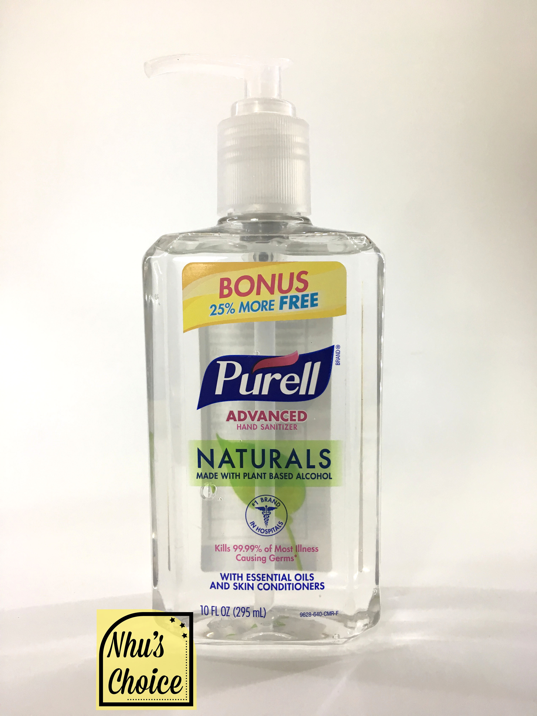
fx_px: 600
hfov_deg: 48.2
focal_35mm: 29
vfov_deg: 61.7
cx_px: 268
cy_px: 358
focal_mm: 4.15
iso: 32
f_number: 2.2
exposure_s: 1/33
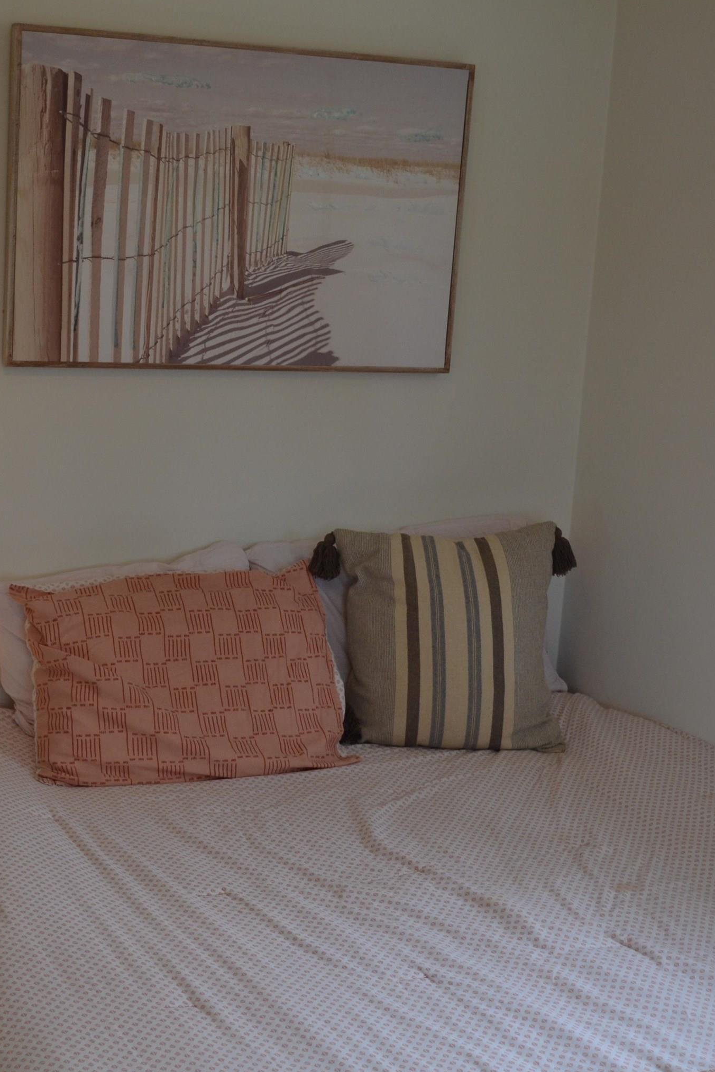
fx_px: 1489
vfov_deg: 39.6
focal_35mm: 50
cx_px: 283
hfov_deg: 26.9
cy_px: 537
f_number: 4
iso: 400
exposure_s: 1/60
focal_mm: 22
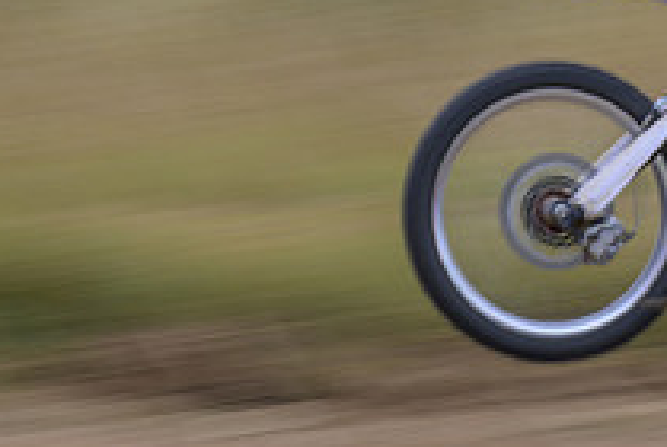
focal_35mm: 288
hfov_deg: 7.1
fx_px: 5343
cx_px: 629
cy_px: 91
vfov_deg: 4.8
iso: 64
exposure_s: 1/60
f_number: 14
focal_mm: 104
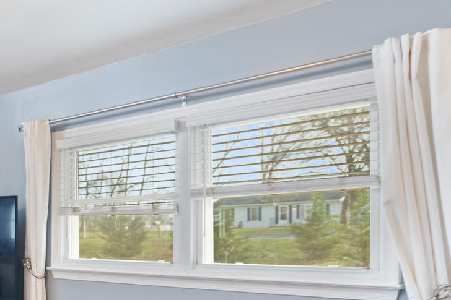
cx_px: -114
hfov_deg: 33.6
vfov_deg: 29.3
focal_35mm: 45
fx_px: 564
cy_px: 234
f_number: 4
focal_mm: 16
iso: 320
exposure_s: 1/100
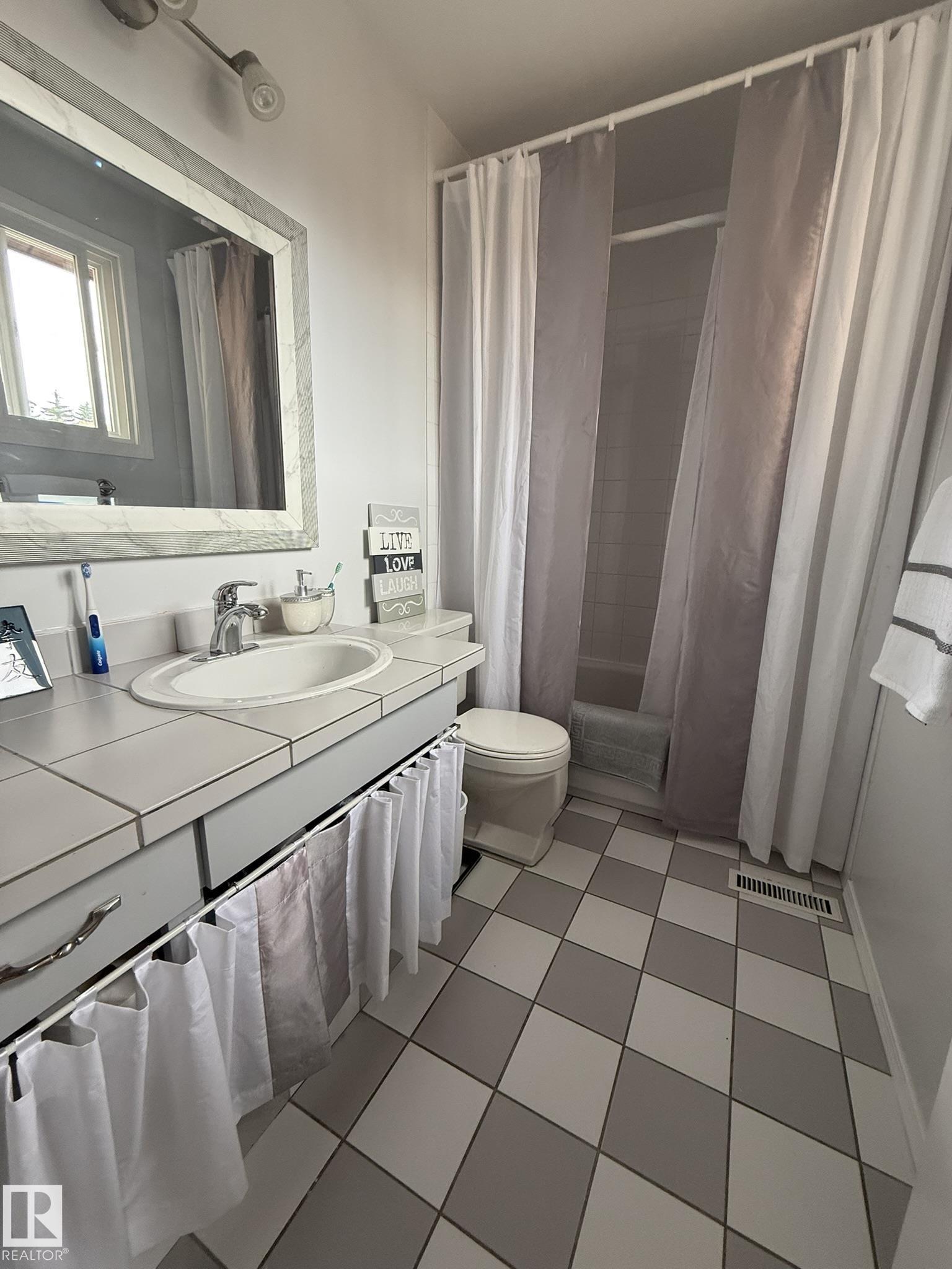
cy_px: 634
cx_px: 476
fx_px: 513
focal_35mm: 14
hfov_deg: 85.7
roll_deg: -2.8
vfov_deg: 102.1
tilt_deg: -11.9
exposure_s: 1/99
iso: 125
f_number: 2.2
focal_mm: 2.22
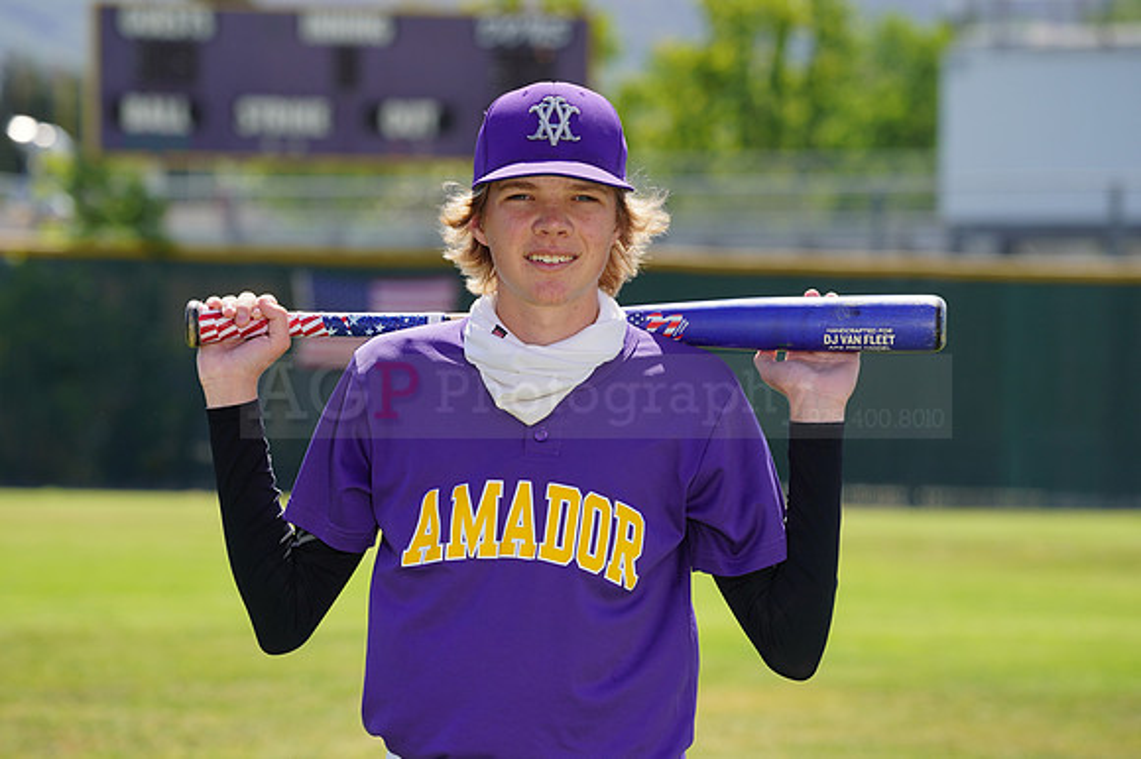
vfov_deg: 6.4
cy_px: 380
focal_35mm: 215
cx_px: 570
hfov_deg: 9.6
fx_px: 6810
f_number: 8
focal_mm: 215
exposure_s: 1/250
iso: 100
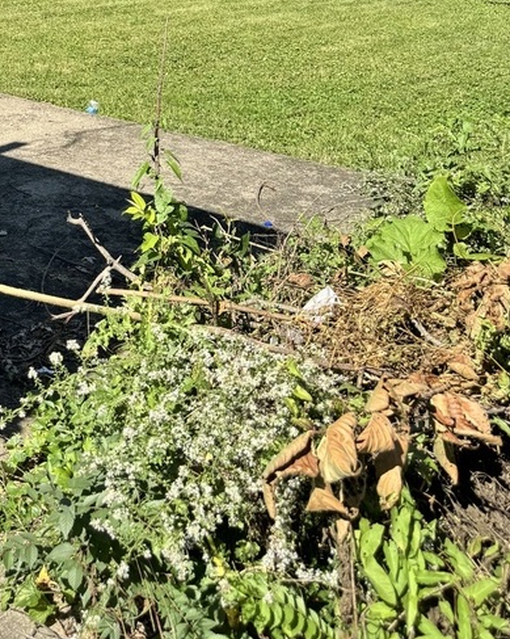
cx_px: -16
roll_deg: +1.5
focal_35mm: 52
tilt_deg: -6.3
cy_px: -12
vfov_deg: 32.8
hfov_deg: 27.2
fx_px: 982
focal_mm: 6.76
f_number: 1.78
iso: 80
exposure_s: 1/2041
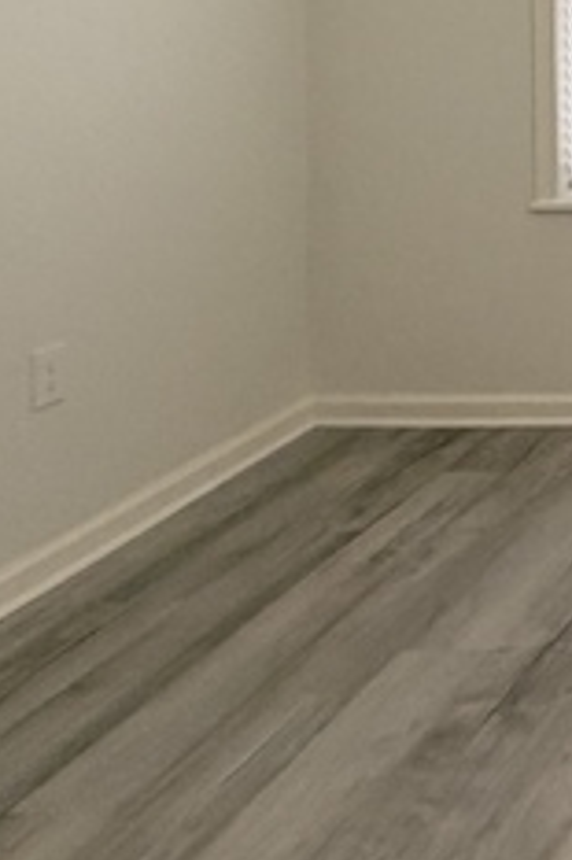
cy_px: -22
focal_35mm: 50
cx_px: 1162
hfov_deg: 17.9
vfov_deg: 35.4
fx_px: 1193
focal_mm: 2.22
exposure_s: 1/120
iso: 200
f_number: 2.2
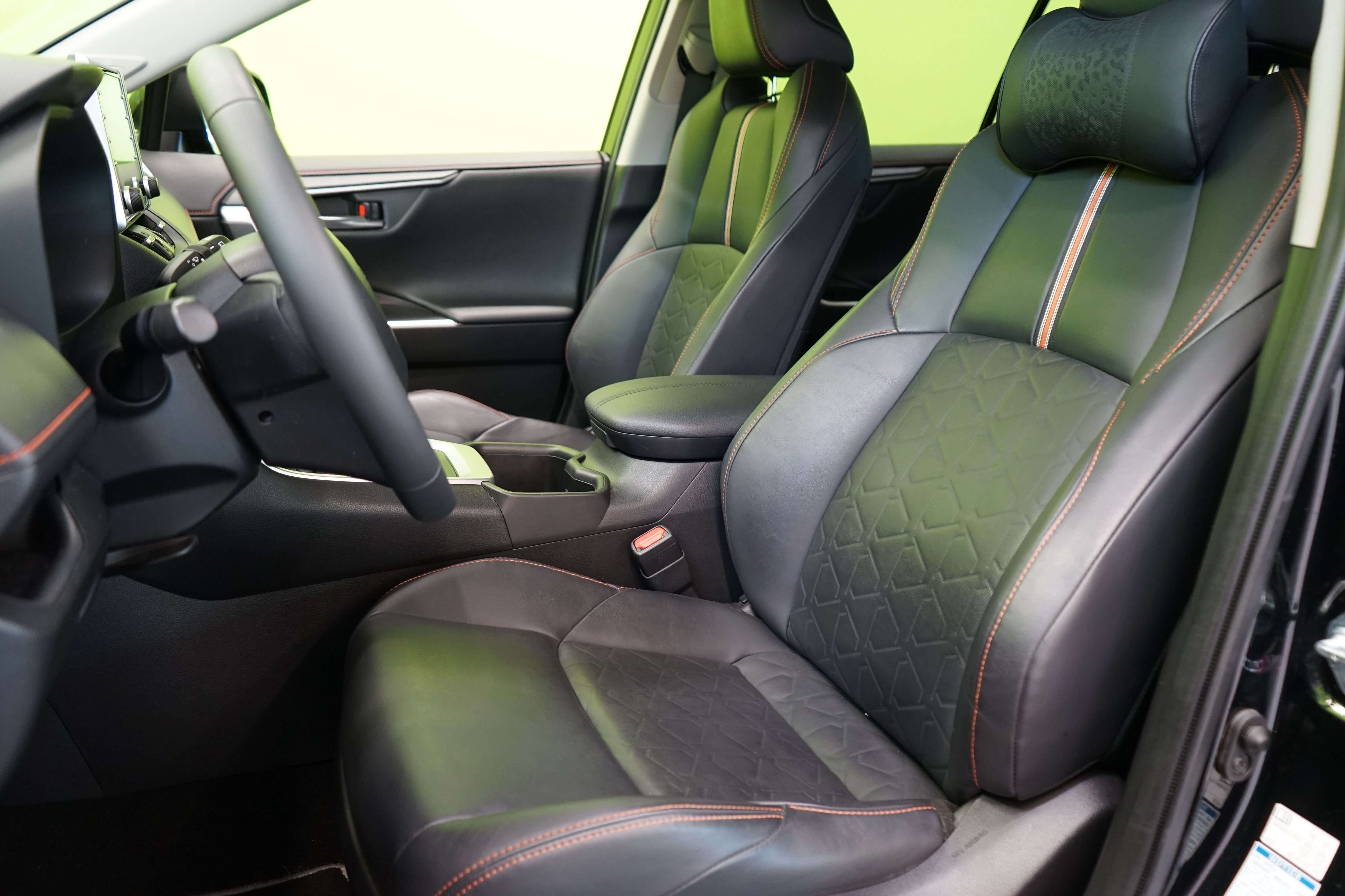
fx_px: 1083
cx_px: 672
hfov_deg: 63.7
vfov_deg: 45.0
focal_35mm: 29
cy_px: 448
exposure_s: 1/20
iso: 1250
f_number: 4
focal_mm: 29
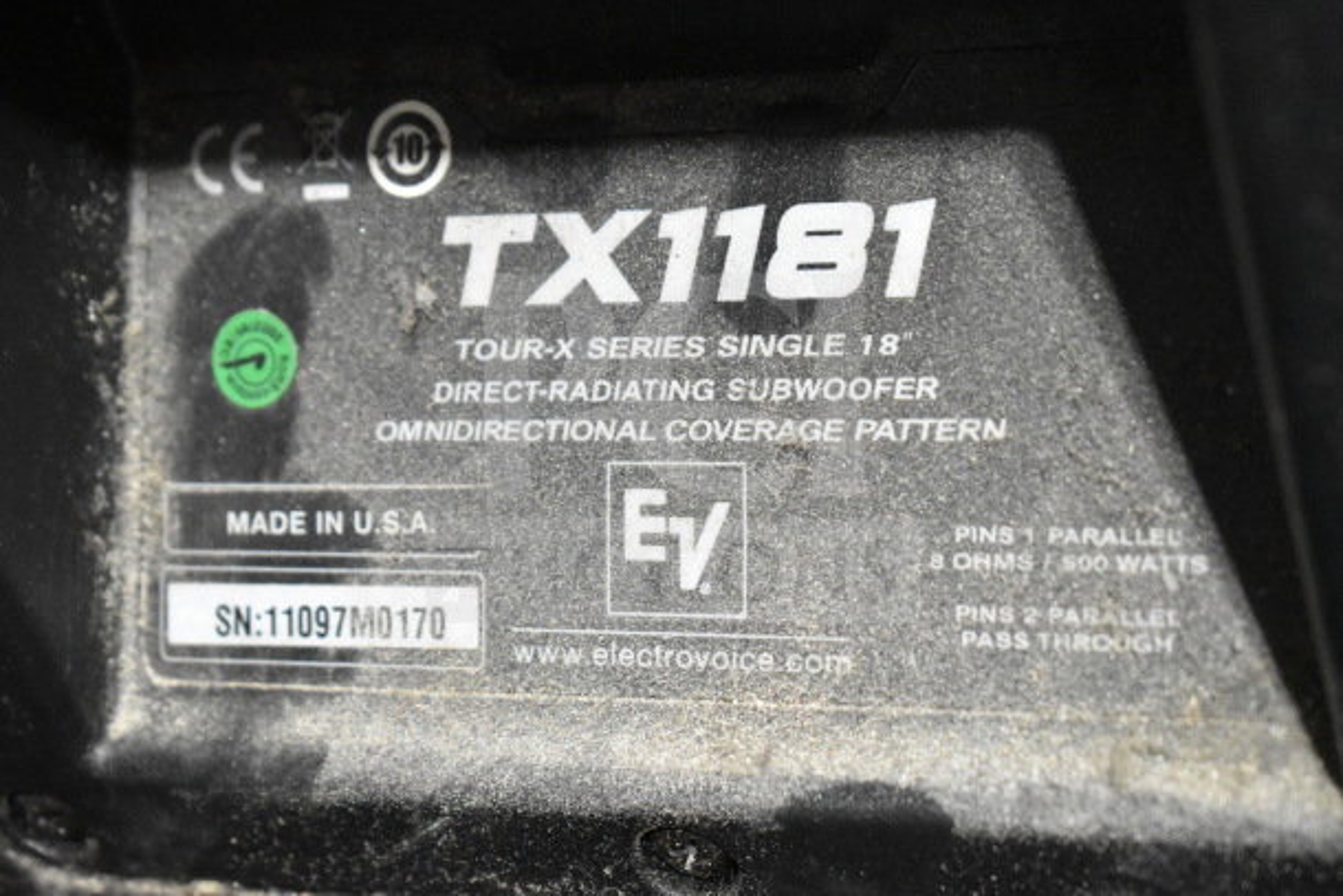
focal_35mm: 82
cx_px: 672
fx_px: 3078
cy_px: 448
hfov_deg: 24.6
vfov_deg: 16.6
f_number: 6.3
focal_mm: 55
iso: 6400
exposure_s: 1/160
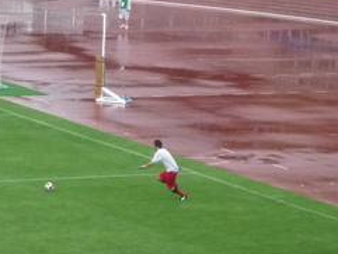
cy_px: 161
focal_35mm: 314
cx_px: 50
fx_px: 3068
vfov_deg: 4.7
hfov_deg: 6.3
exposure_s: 1/125
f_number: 5.6
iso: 400
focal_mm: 17.6
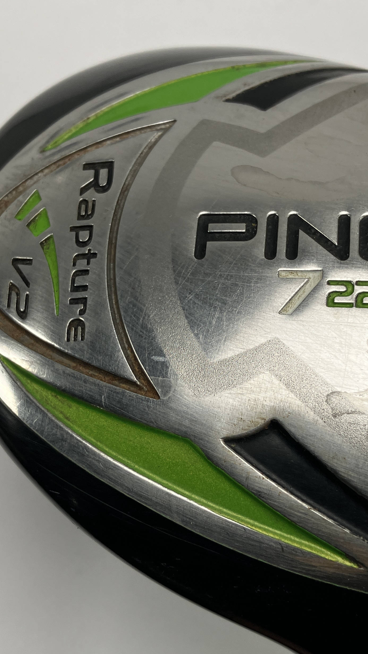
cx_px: 212
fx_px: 867
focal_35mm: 50
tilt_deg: -68.8
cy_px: 374
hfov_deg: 23.9
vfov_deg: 41.2
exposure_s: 1/279
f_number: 1.8
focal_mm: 3.99
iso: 32
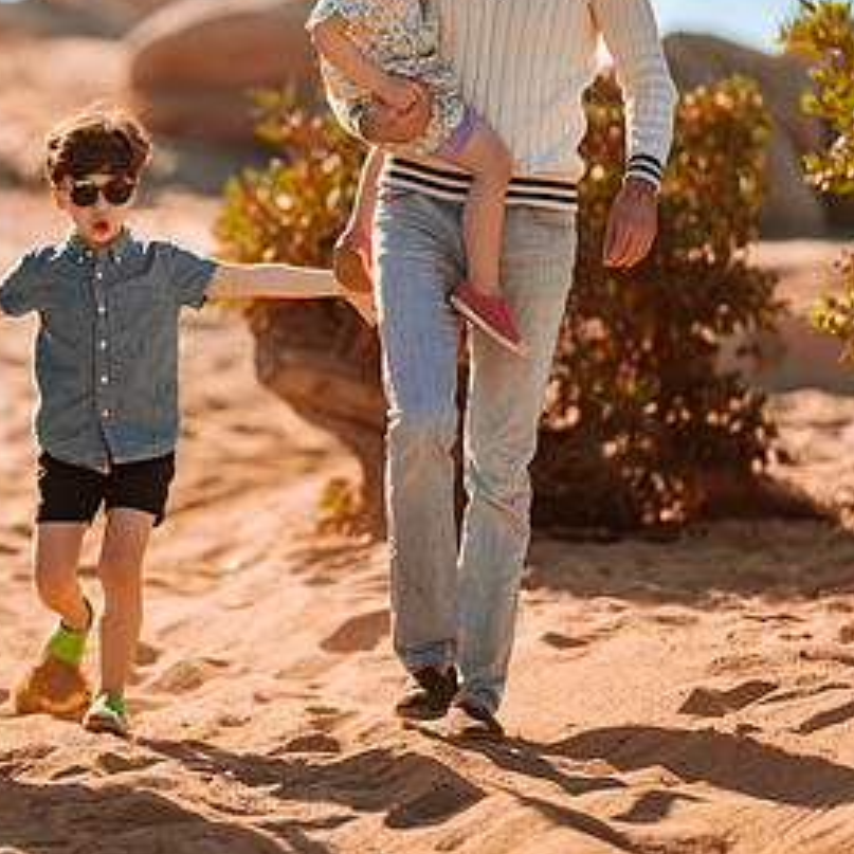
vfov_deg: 7.1
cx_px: 57
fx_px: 6894
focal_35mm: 247
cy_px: 262
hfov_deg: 7.1
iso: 50
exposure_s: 1/4000
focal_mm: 135
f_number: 1.8
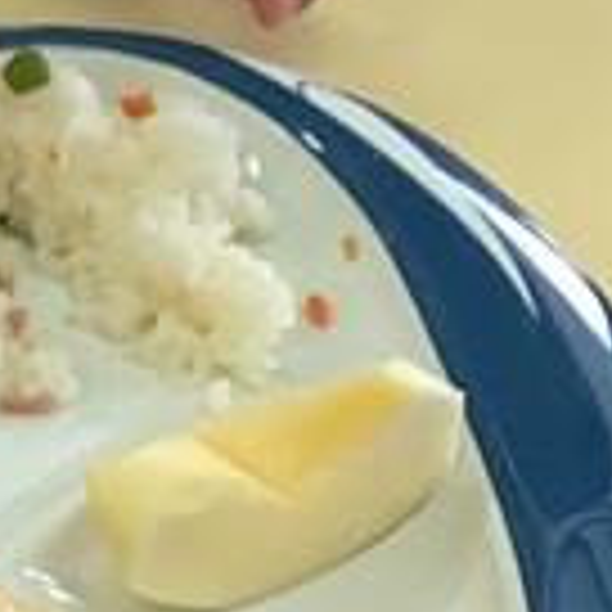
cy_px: -572
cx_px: -256
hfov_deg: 8.5
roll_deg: -8.4
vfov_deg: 8.3
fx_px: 4040
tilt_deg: -28.4
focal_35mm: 202
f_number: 2.4
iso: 80
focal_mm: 3.3
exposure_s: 1/120
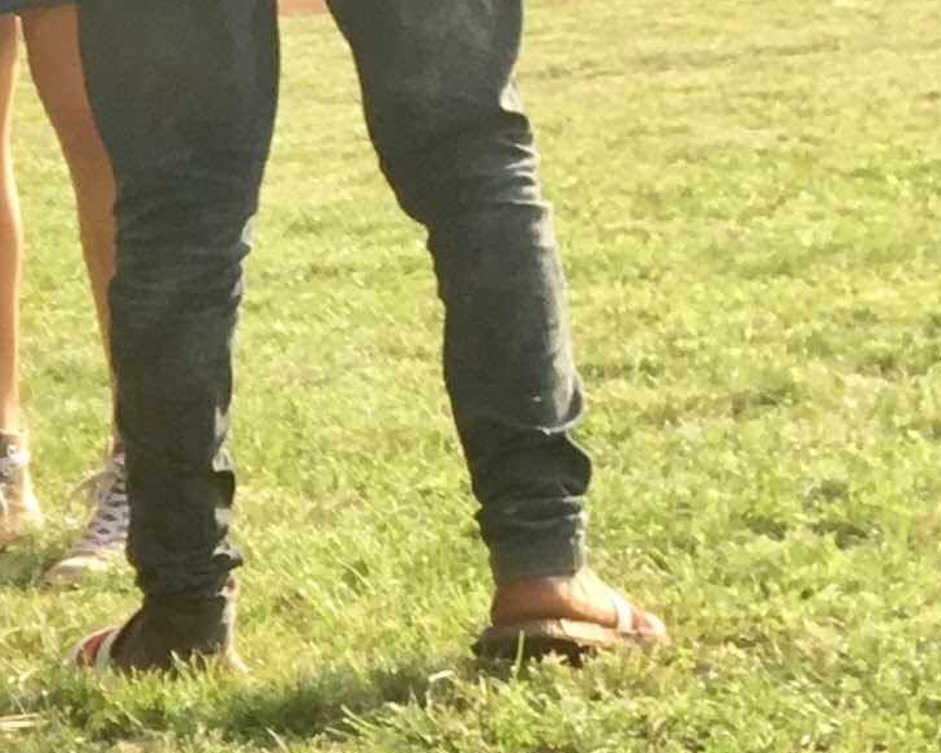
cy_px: 1294
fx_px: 4401
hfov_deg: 11.1
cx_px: -961
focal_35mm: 158
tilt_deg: -16.5
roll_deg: +5.7
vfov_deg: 9.4
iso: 25
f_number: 2.2
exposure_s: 1/358
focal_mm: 4.15
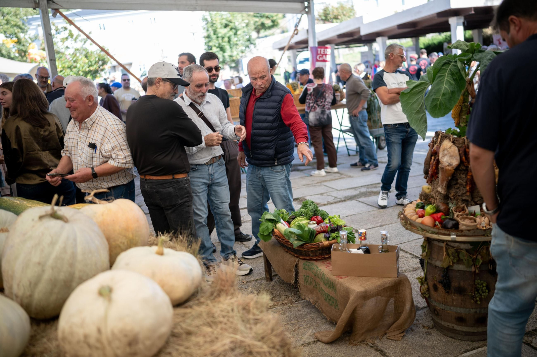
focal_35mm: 35
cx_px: 268
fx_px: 522
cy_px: 178
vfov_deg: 37.8
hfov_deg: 54.4
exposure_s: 1/800
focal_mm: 35
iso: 125
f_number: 1.4
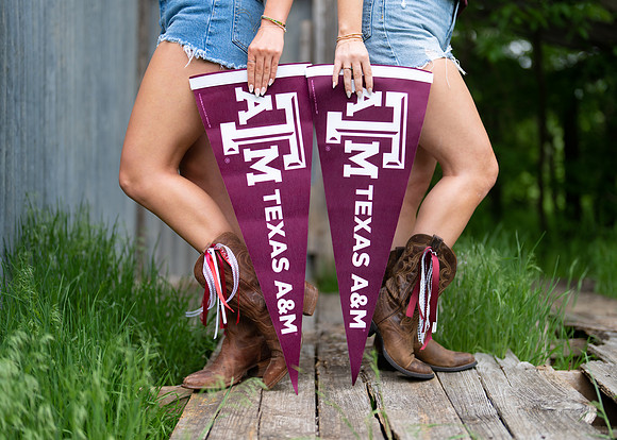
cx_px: 333
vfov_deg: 26.3
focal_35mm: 54
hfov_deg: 36.2
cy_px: 221
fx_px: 942
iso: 125
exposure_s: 1/640
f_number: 1.2
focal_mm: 50
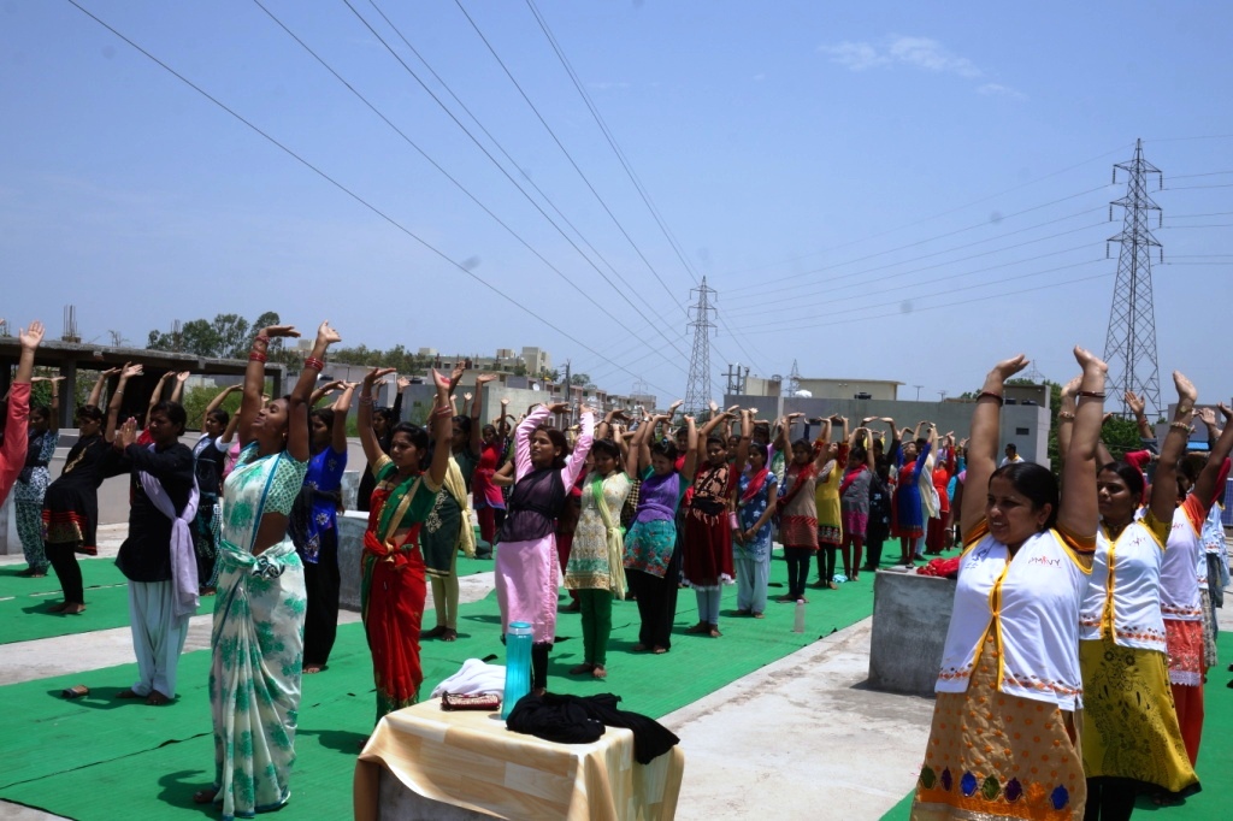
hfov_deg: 57.2
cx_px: 616
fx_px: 1130
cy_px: 410
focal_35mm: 33
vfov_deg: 39.9
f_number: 16
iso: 100
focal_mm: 22
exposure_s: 1/160
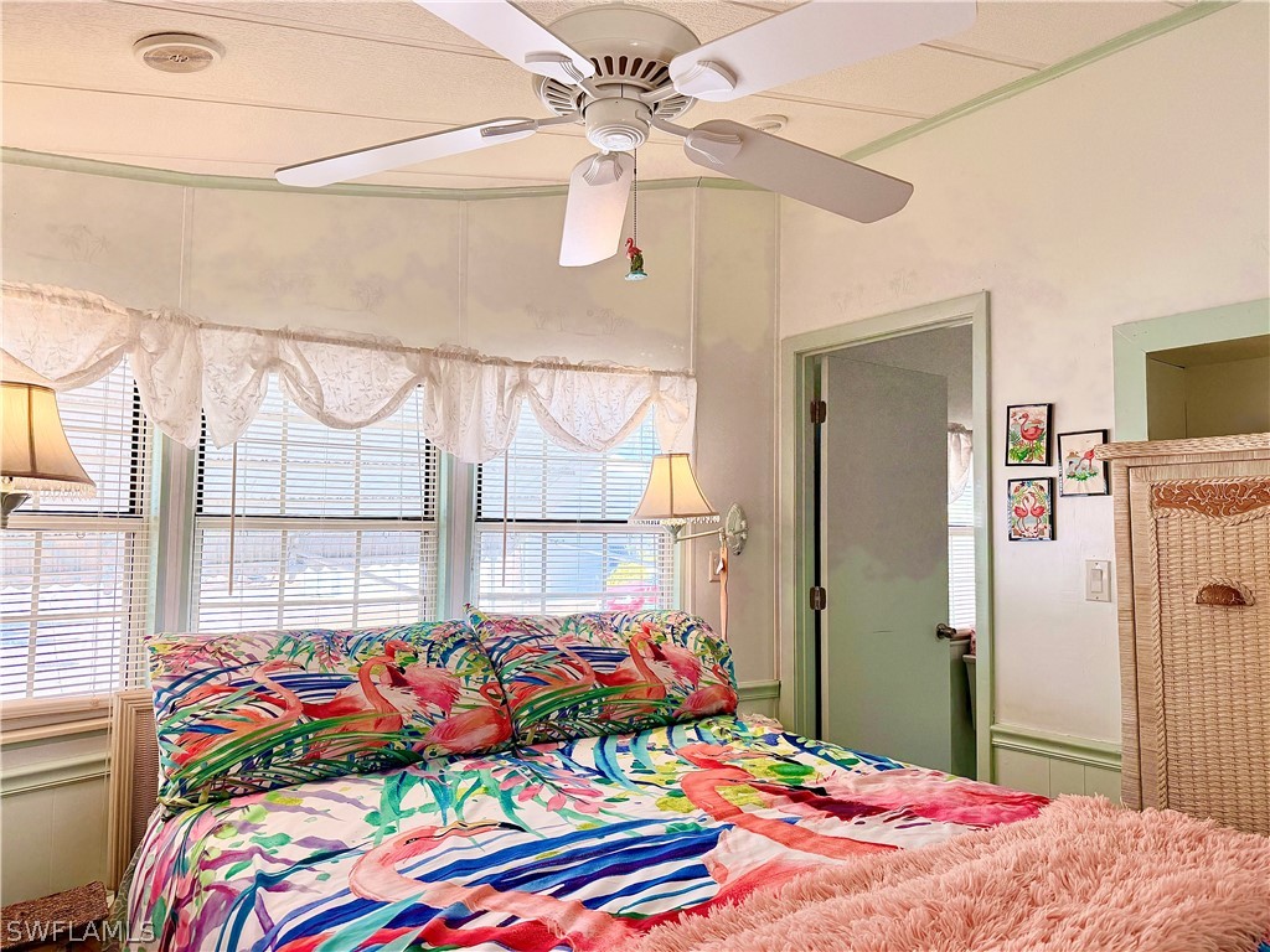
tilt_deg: +3.5
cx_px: 635
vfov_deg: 56.8
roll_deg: -0.7
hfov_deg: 71.6
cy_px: 476
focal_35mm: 24
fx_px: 881
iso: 100
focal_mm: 6.76
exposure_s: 1/258
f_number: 1.78
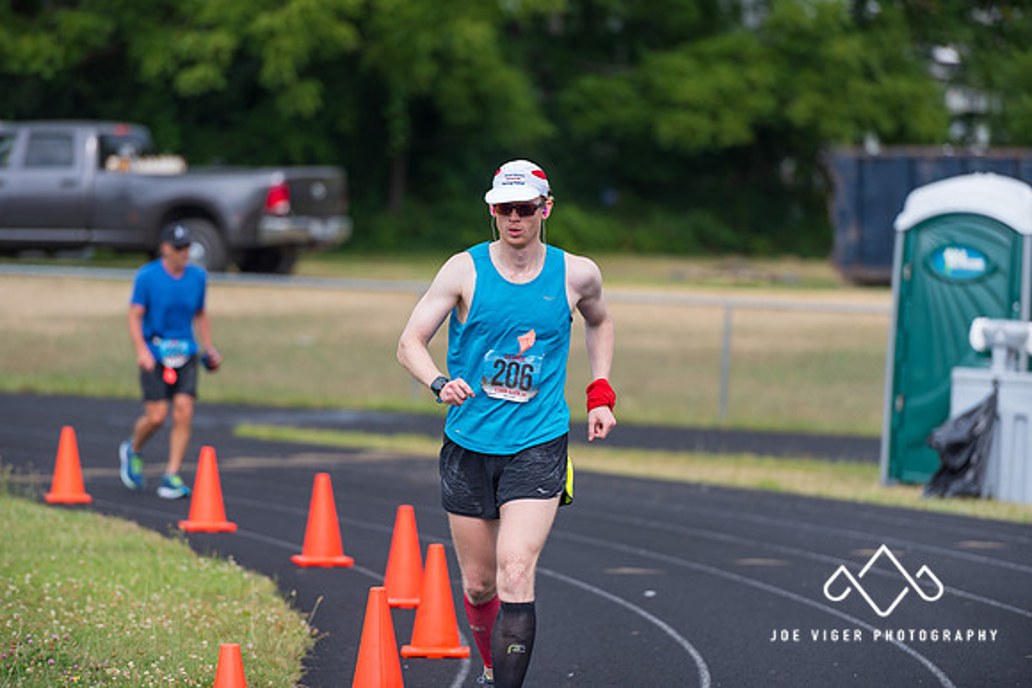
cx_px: 516
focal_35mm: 200
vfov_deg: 6.9
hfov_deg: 10.3
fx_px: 5734
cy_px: 344
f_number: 3.2
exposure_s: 1/1600
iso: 160
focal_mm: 200
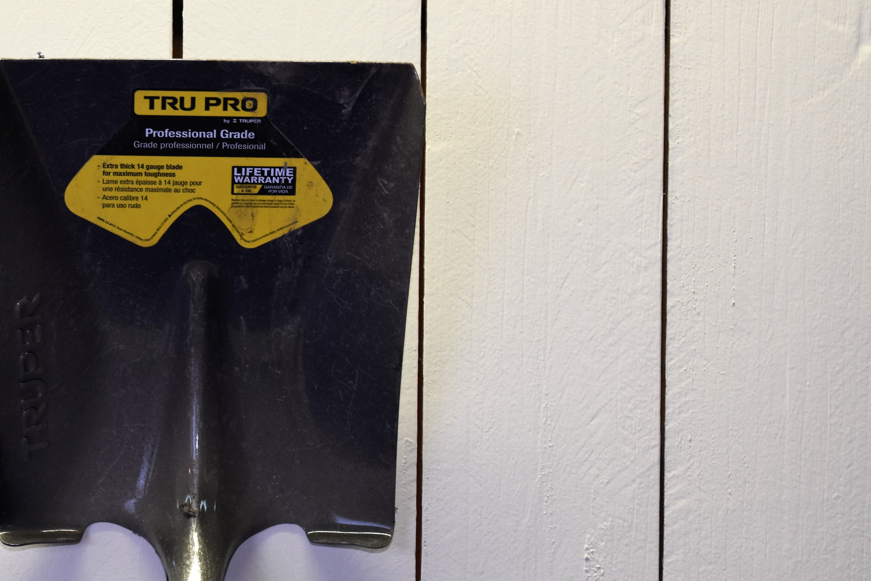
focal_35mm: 129
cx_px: 227
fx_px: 3115
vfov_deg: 10.6
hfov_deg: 15.8
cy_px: 349
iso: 400
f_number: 5.6
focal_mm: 55
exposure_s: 1/60
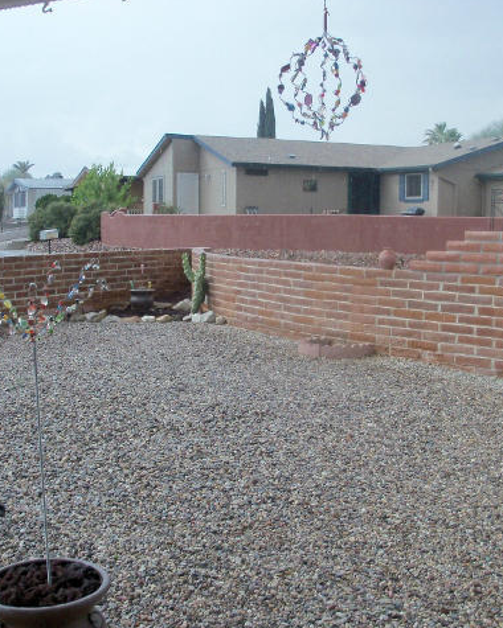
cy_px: 312
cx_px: 279
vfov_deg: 40.3
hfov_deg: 32.7
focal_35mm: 46
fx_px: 856
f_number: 3
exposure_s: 1/640
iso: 160
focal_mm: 6.3
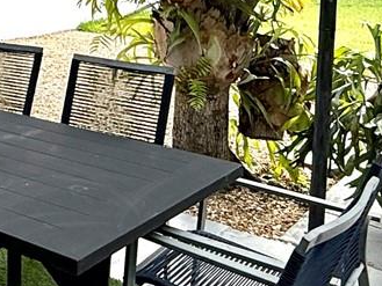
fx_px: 751
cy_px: -44
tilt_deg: -1.9
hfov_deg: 25.4
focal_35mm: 68
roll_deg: -0.7
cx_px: -87
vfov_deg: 20.4
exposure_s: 1/701
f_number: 2.2
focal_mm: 2.22
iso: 64
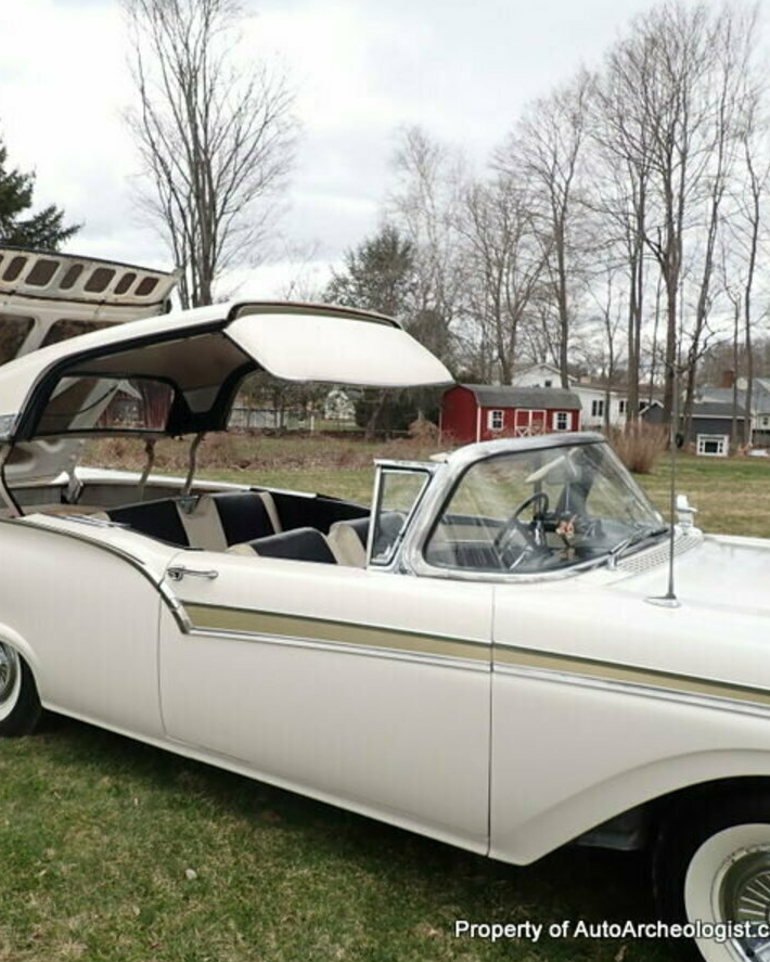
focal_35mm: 33
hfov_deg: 43.0
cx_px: 184
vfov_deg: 54.2
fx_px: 940
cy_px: 482
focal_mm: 4.5
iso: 100
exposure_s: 1/125
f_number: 2.8
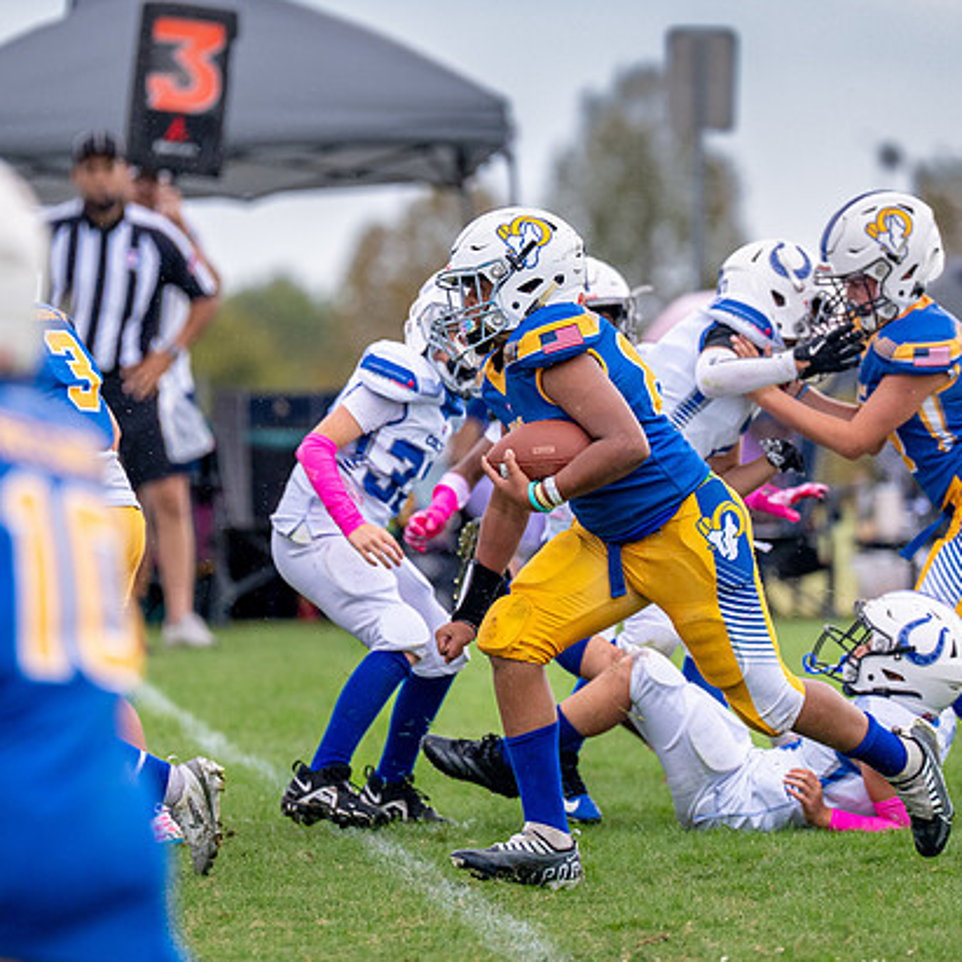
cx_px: 534
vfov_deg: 3.8
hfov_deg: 3.8
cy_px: 407
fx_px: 14432
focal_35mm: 459
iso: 400
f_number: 2.8
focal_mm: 200
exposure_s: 1/1600
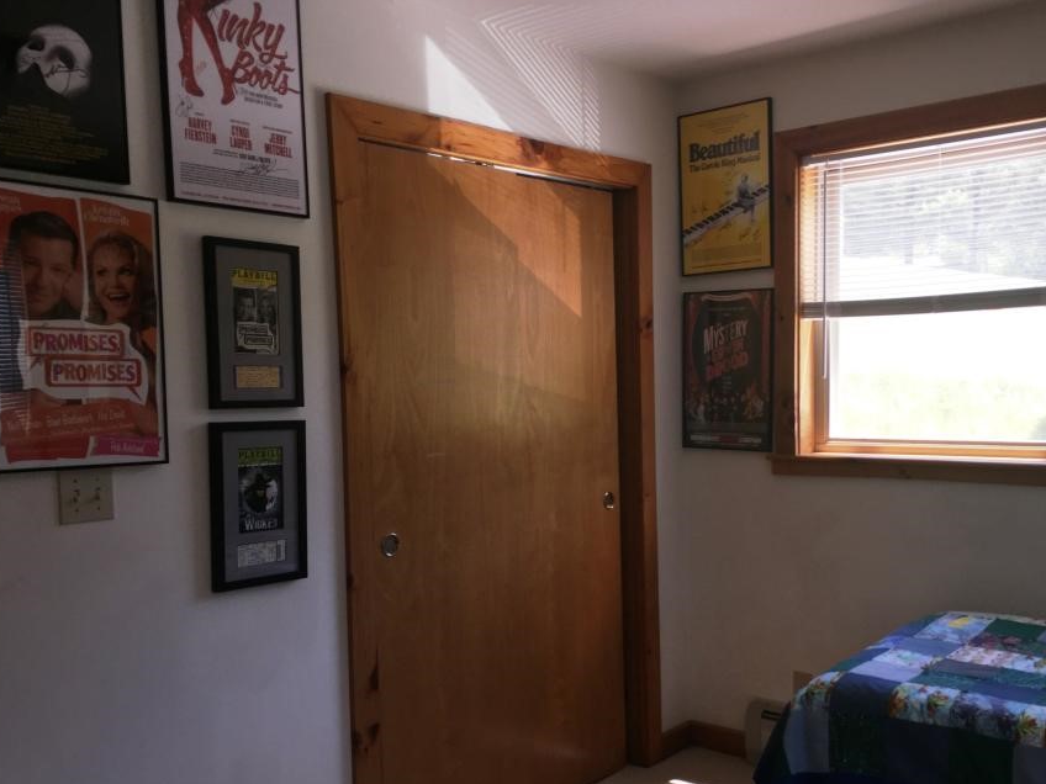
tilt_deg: -6.7
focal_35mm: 35
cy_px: 472
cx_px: 574
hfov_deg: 52.5
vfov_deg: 40.5
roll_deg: +1.0
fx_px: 1058
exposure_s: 1/82
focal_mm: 4.15
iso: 32
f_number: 2.2
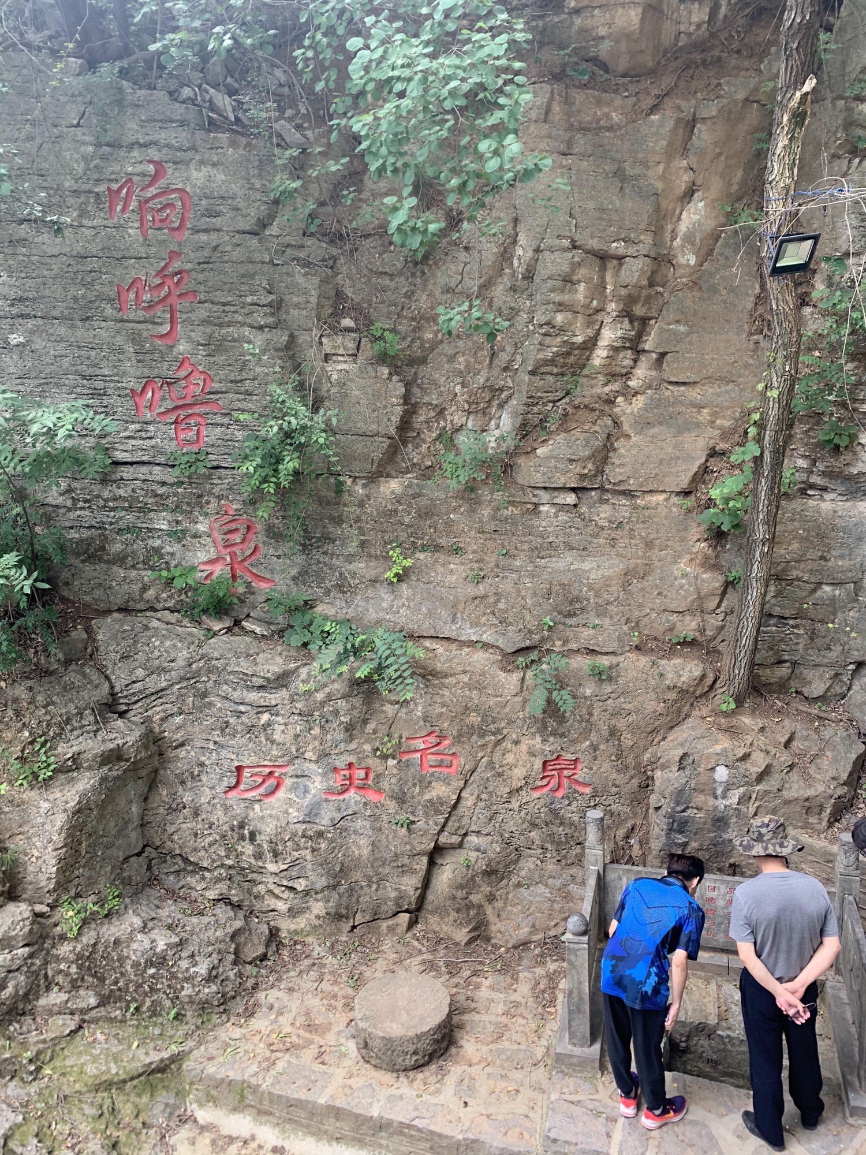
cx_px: 433
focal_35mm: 26
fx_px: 867
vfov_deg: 67.3
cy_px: 578
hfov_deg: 53.1
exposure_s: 1/121
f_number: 1.8
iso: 50
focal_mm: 4.25
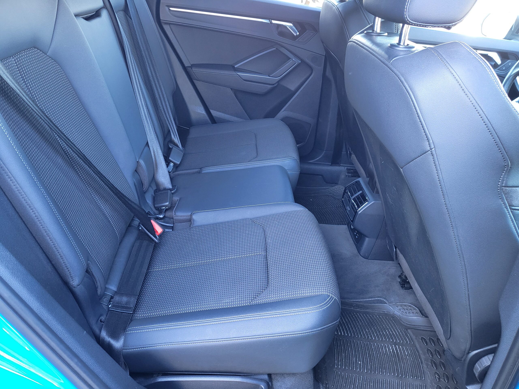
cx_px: 260
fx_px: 390
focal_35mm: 26
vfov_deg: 53.1
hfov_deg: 67.3
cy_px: 194
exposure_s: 1/50
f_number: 1.8
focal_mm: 4.25
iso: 250
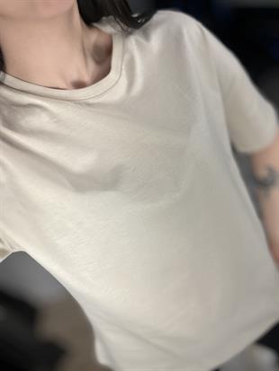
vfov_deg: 59.9
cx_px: 140
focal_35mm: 30
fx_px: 322
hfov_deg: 46.8
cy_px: 186
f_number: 1.9
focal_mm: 2.69
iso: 32
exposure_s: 1/100
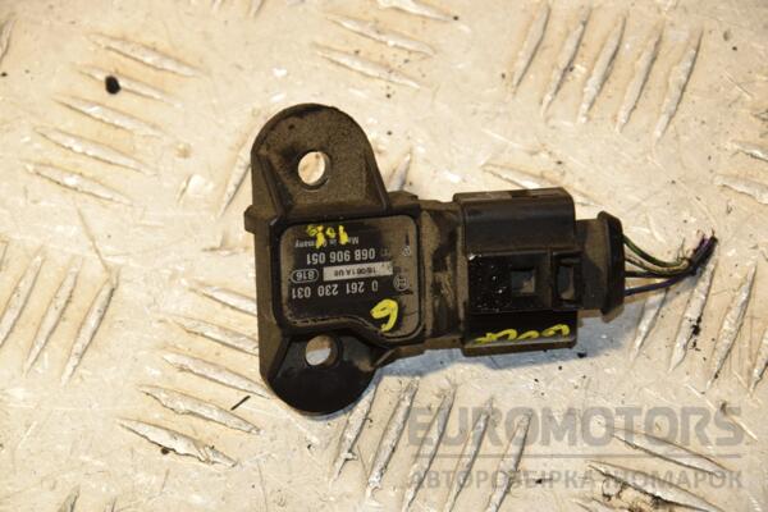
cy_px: 256
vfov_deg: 8.7
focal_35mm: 158
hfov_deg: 13.0
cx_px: 384
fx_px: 3360
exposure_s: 1/200
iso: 800
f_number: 8
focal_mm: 105
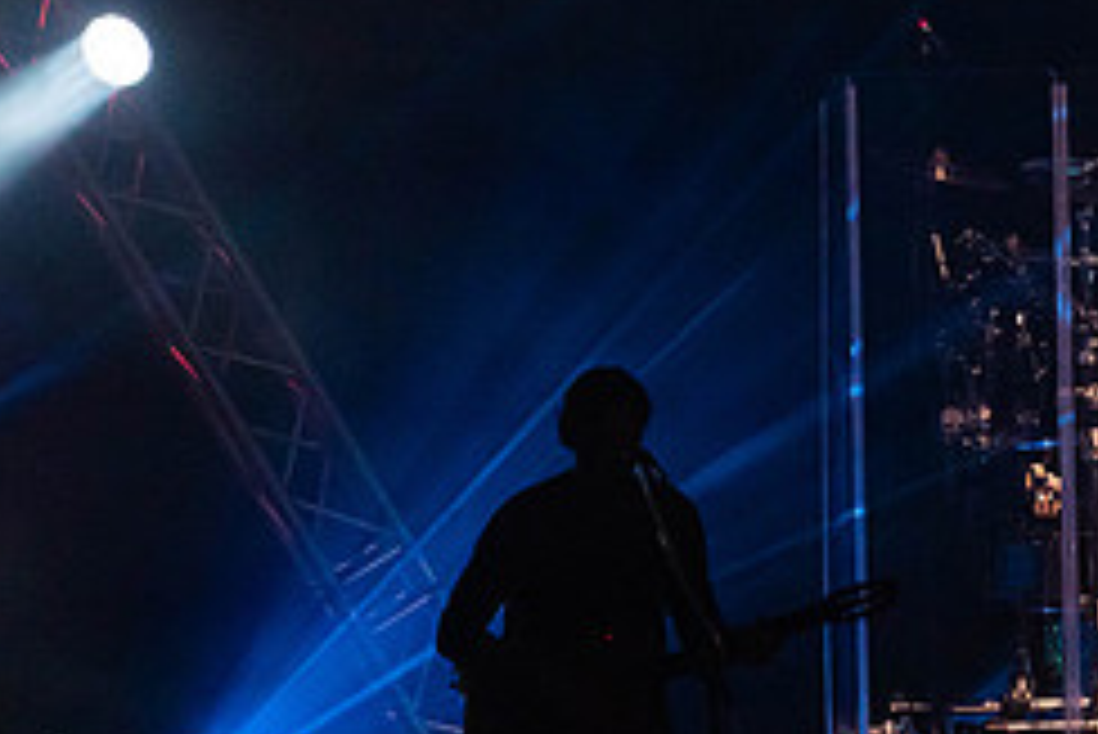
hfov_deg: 4.3
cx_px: 1197
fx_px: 14526
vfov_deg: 2.9
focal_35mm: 476
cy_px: 263
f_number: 5.6
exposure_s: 1/250
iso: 6400
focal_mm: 200
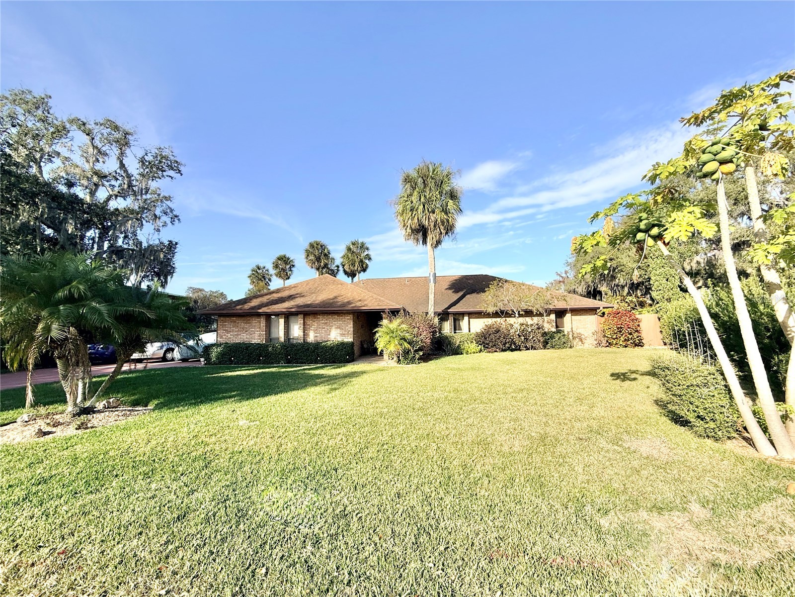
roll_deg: +1.5
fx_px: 322
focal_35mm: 14
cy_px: 298
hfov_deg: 102.1
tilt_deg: +4.8
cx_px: 398
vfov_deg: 85.7
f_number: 2.2
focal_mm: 2.22
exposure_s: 1/1795
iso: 50
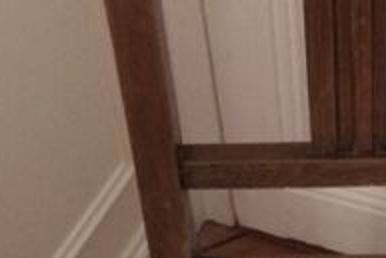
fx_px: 1073
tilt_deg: -49.7
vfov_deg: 13.7
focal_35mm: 100
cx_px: 402
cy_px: 192
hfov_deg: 19.7
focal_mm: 4.15
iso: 500
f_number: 2.2
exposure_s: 1/17
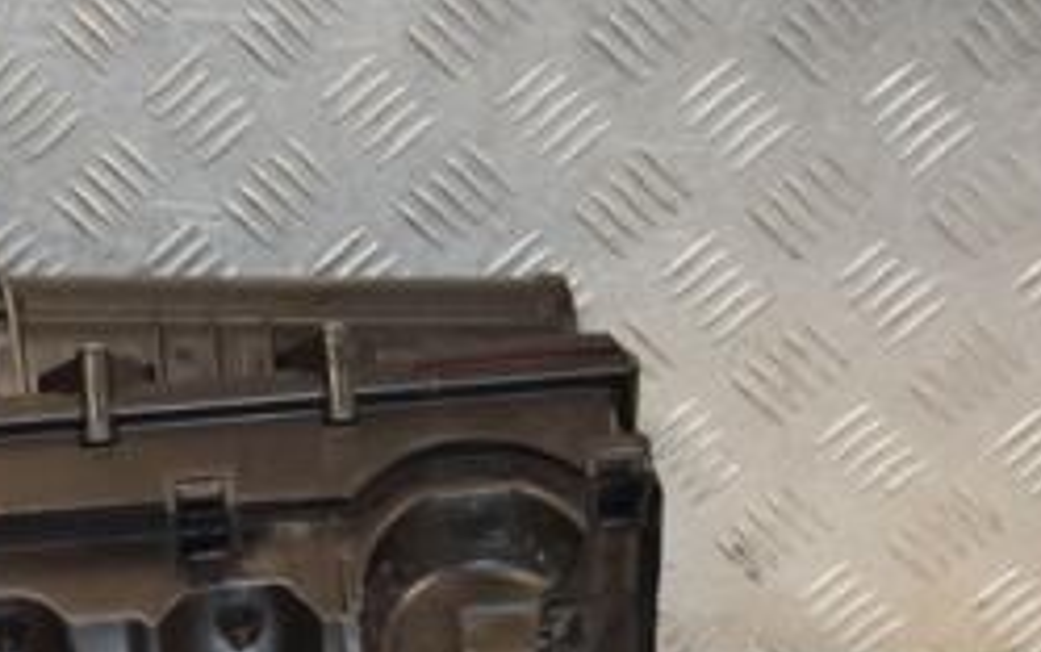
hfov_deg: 16.3
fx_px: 3549
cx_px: -8
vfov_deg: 10.4
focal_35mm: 125
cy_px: 593
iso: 800
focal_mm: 34
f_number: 5.6
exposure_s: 1/200
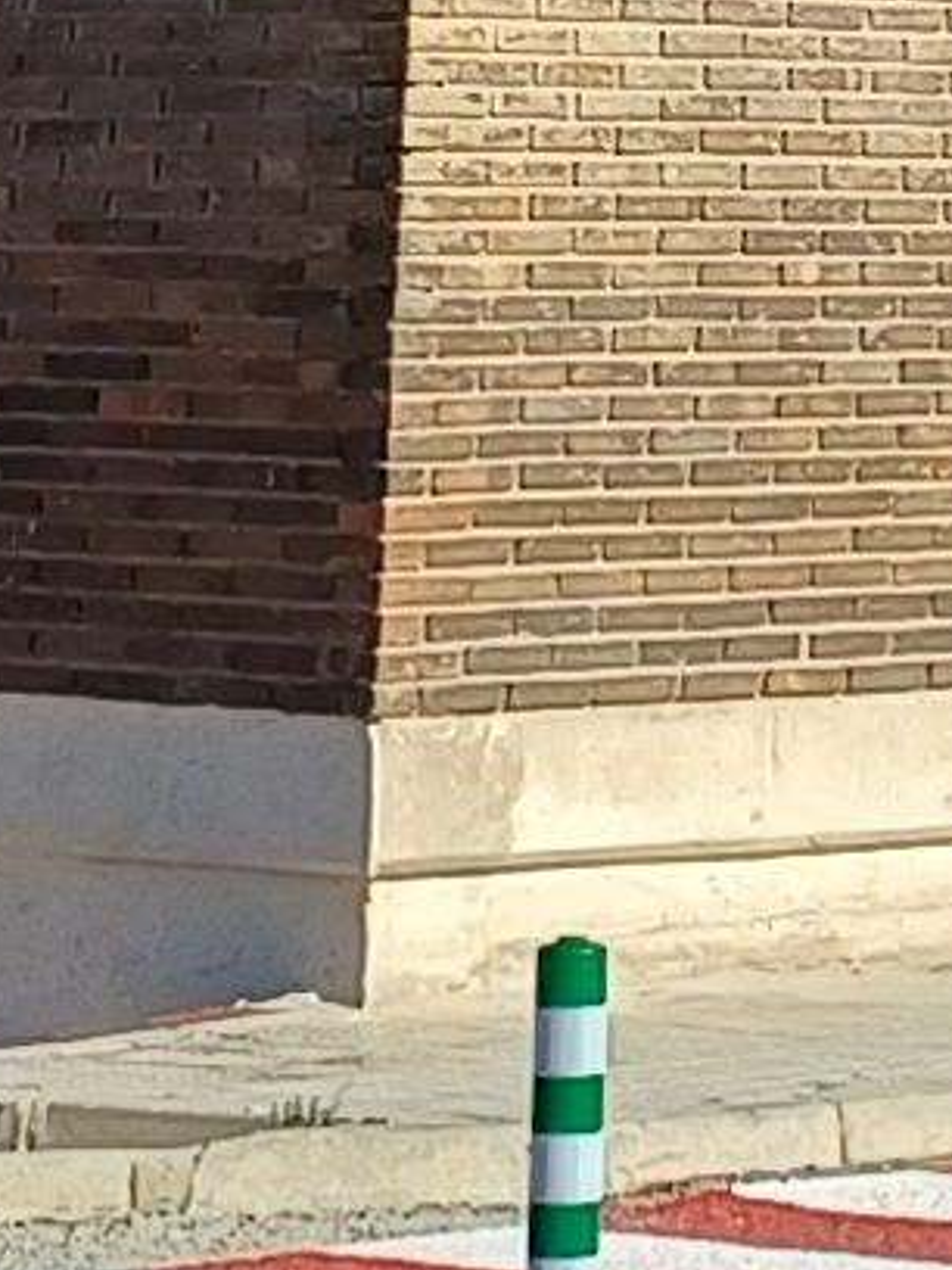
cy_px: -2194
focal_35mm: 245
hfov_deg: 6.0
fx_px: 8984
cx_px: 1496
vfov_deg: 7.4
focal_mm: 4.65
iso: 50
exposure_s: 1/1565
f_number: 1.8
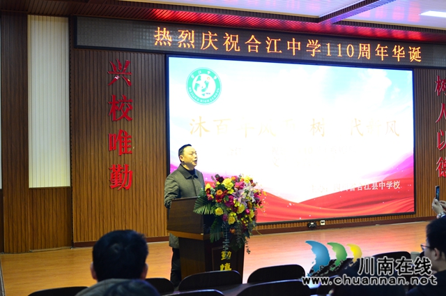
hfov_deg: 41.2
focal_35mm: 48
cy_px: 148
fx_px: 593
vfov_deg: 28.0
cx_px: 223
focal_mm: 32
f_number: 4.5
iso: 1600
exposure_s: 1/60
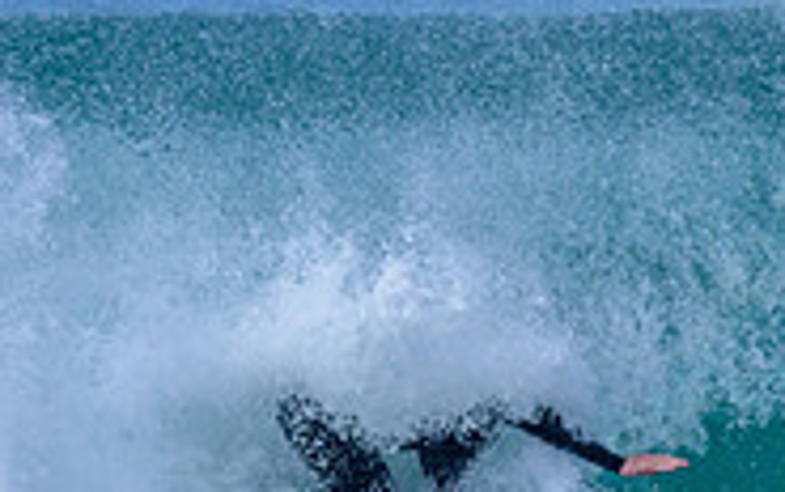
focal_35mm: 3314
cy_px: 331
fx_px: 70964
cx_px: 447
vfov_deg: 0.4
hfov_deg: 0.6
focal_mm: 800
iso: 360
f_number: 6.3
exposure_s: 1/2000
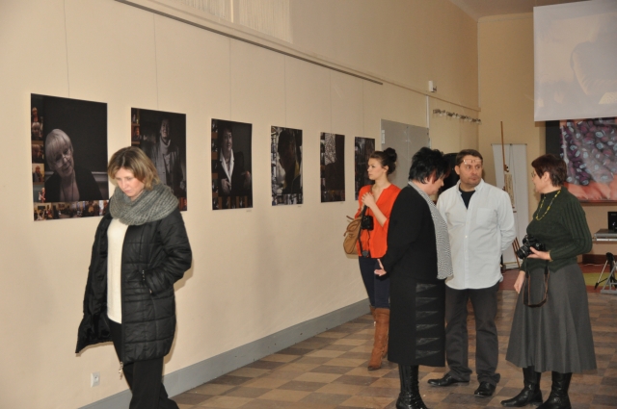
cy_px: 204
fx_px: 899
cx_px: 308
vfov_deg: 25.7
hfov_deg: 37.9
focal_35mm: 52
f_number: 4
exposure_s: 1/160
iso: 1000
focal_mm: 35
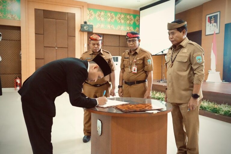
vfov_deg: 43.6
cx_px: 116
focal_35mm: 30
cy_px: 77
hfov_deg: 61.9
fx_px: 192
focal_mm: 30
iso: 40000
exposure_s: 1/200
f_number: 5.6
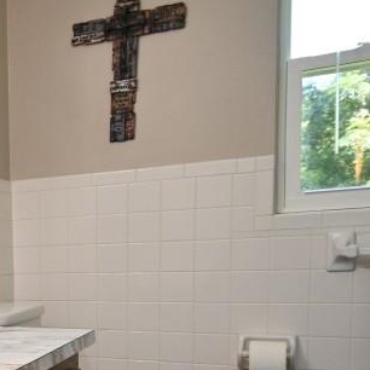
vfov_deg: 32.7
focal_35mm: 50
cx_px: -167
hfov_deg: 26.2
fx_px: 605
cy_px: 317
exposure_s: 1/60
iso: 450
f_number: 4.5
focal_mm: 10
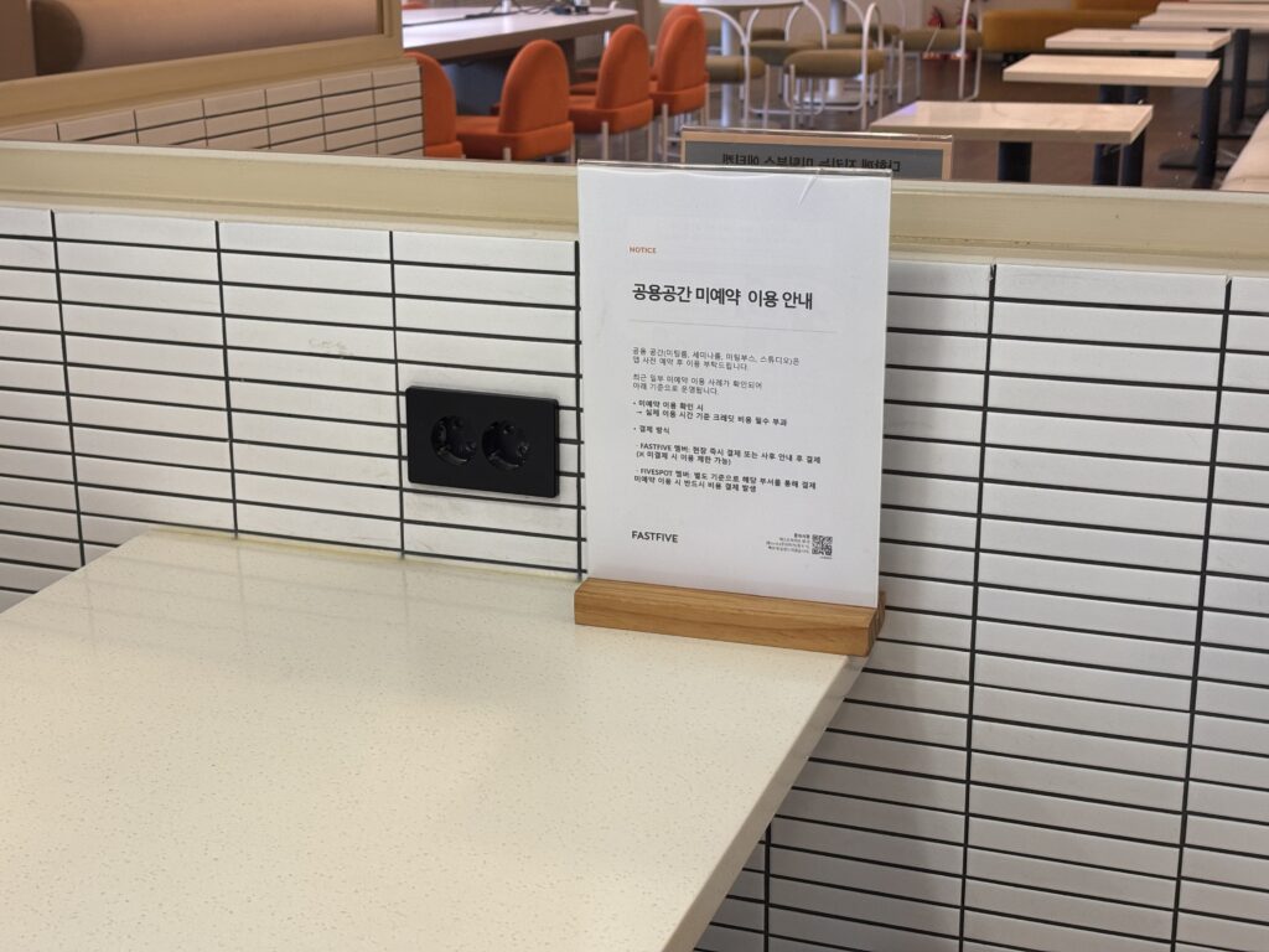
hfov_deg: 36.8
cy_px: 476
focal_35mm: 52
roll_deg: +0.2
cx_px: 634
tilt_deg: -17.1
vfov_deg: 28.0
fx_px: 1906
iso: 64
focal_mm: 5.96
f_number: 1.6
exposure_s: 1/60
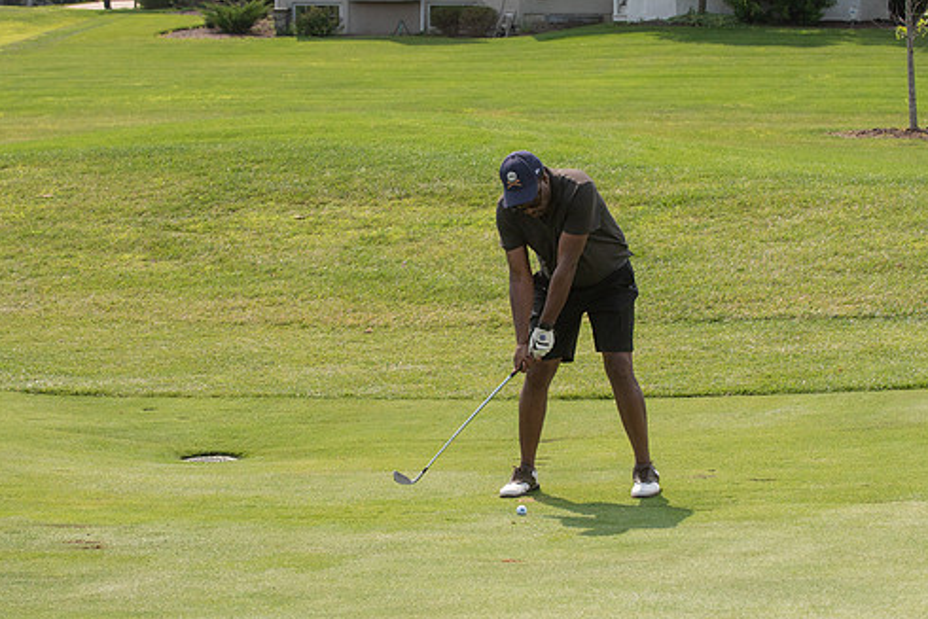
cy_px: 319
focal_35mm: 97
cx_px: 481
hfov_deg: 21.0
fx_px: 2501
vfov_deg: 14.1
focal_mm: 82
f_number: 5
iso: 250
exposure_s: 1/4000
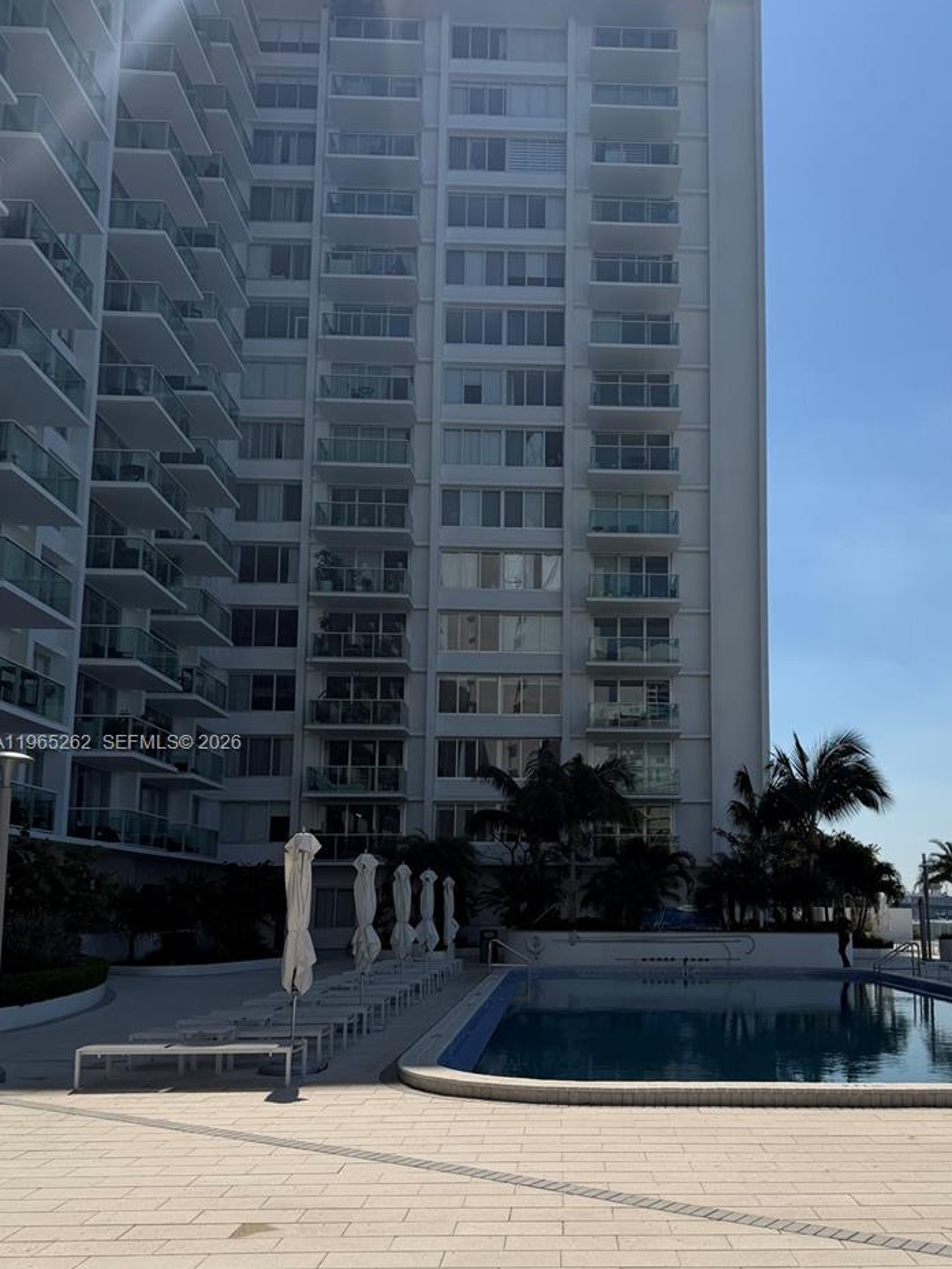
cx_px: 604
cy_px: 744
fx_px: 1136
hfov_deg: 45.0
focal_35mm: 31
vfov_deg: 58.0
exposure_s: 1/11905
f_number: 1.78
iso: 80
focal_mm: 6.76
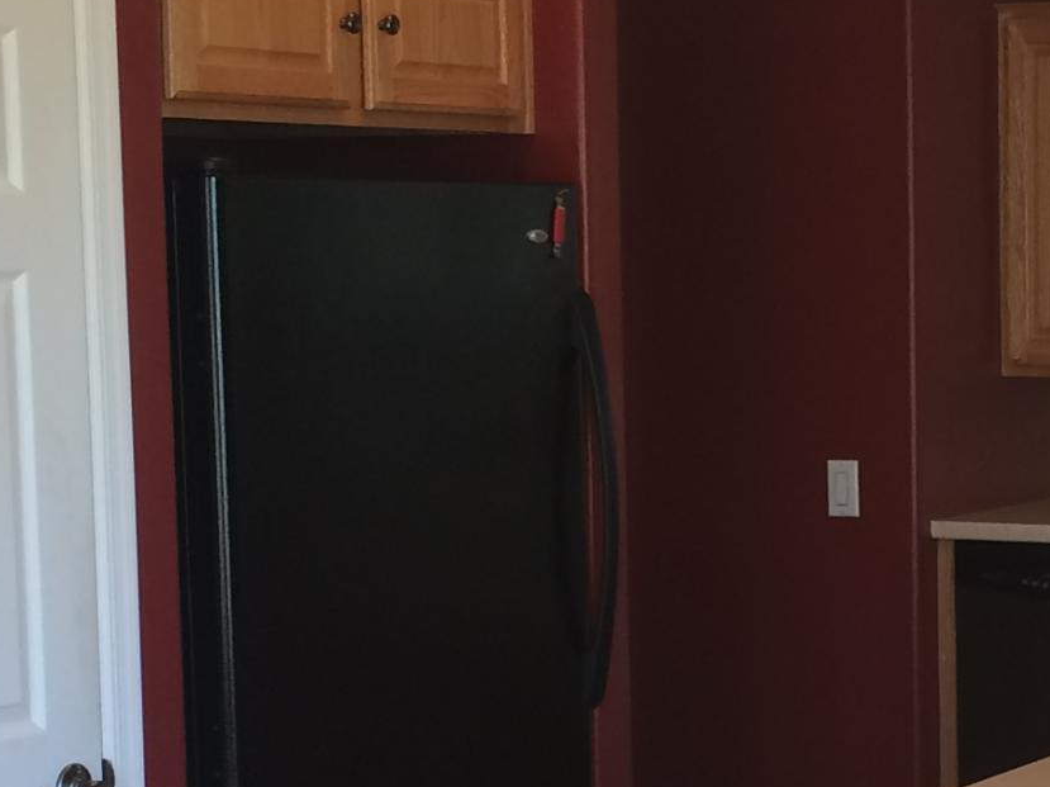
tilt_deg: -6.5
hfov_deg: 18.2
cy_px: 579
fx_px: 3184
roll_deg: +0.9
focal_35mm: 105
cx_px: 1053
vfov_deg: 14.0
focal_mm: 4.15
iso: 40
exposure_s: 1/40
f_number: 2.2
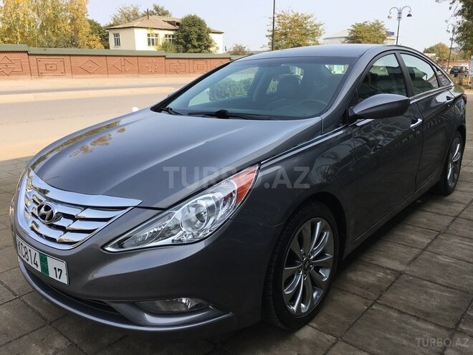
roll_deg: +0.1
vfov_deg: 48.2
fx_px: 396
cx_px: 236
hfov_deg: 61.7
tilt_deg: -16.1
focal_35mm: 29
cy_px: 178
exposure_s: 1/620
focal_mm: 4.15
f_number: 2.2
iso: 25
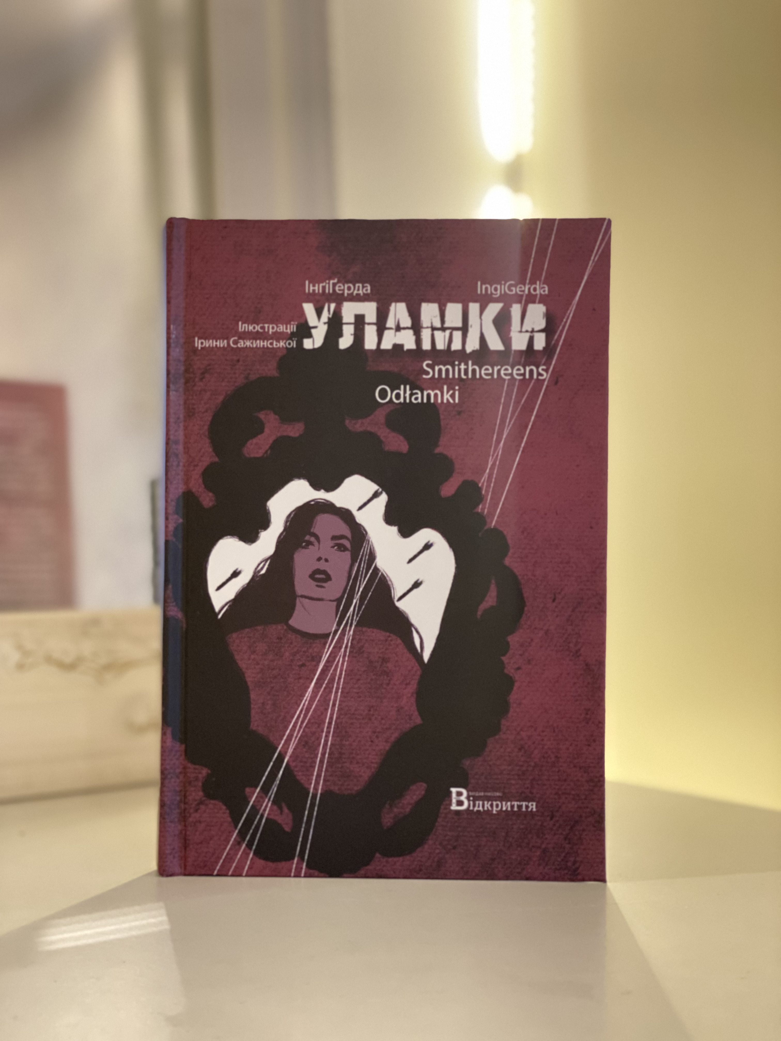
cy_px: 520
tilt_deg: +1.1
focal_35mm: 52
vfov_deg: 36.8
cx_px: 390
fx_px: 1564
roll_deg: -0.3
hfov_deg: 28.0
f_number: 2
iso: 250
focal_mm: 6
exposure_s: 1/33
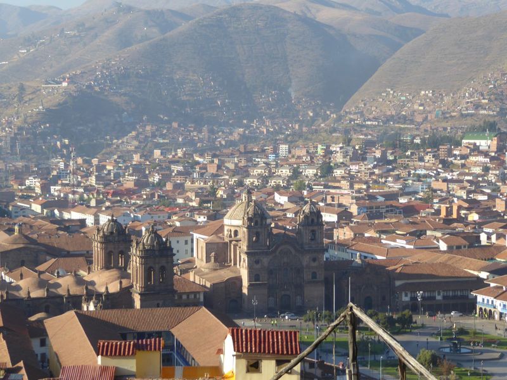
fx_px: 1567
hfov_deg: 18.4
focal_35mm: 107
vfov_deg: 13.8
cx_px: 254
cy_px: 190
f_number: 5
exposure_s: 1/160
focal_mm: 17.5
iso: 80
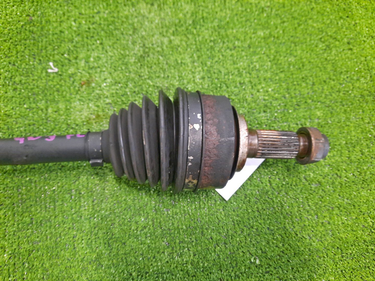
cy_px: 140
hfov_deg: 69.4
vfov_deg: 54.9
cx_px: 188
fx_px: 271
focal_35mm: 25
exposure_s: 1/25
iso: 454
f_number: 2
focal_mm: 4.6
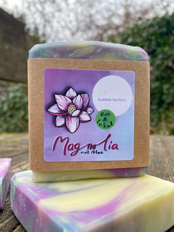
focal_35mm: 26
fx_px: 174
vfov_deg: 67.3
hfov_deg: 53.1
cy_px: 116
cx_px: 87
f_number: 1.8
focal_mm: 4.25
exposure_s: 1/312
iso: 32
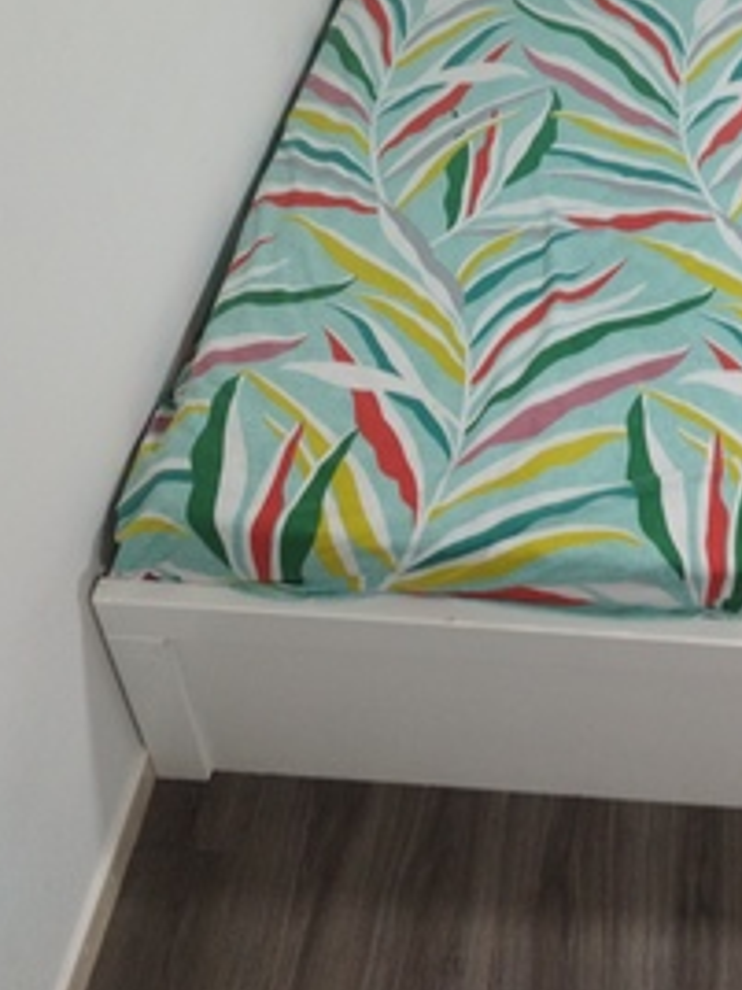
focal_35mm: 41
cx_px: 611
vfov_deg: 42.9
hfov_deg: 33.9
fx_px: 1172
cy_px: 150
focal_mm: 5.89
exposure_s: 1/40
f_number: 1.89
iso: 610
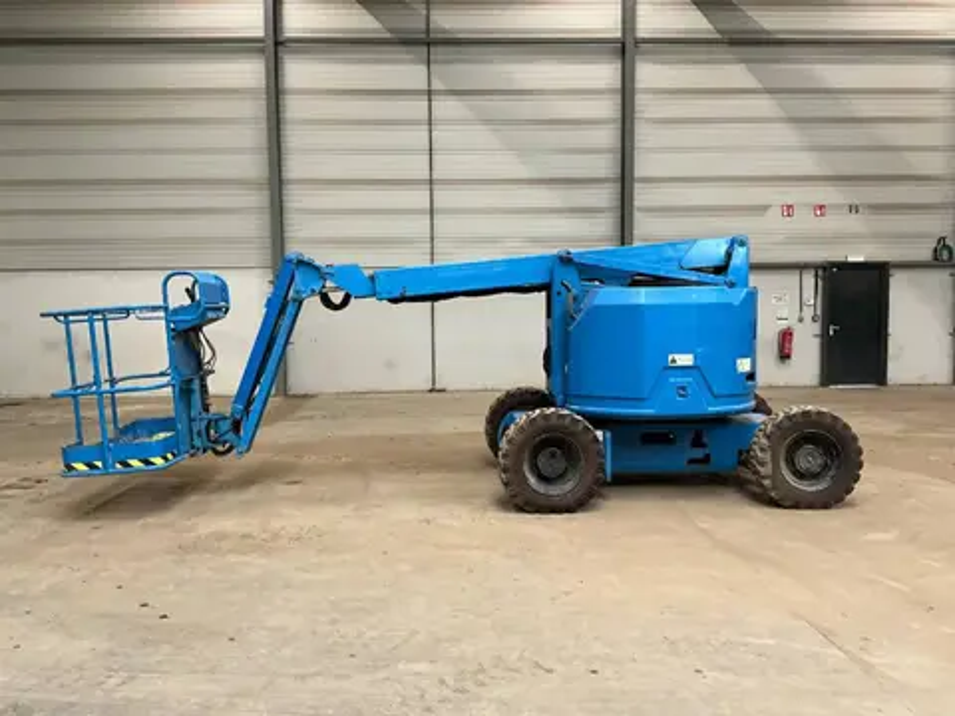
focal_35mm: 29
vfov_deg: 48.2
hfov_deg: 61.7
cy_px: 358
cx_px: 478
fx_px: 800
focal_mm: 3
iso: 100
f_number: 1.8
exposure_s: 1/60
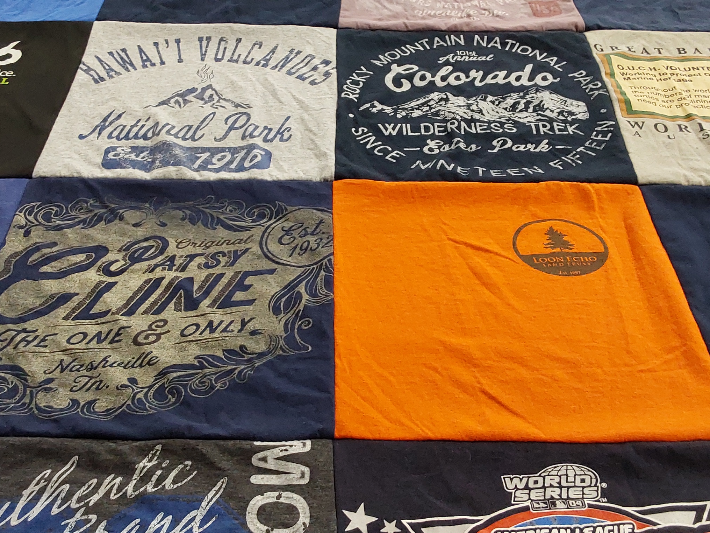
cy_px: 238
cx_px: 347
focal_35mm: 45
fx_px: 923
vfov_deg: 32.2
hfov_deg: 42.1
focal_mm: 2.91
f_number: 1.9
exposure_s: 1/50
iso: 125
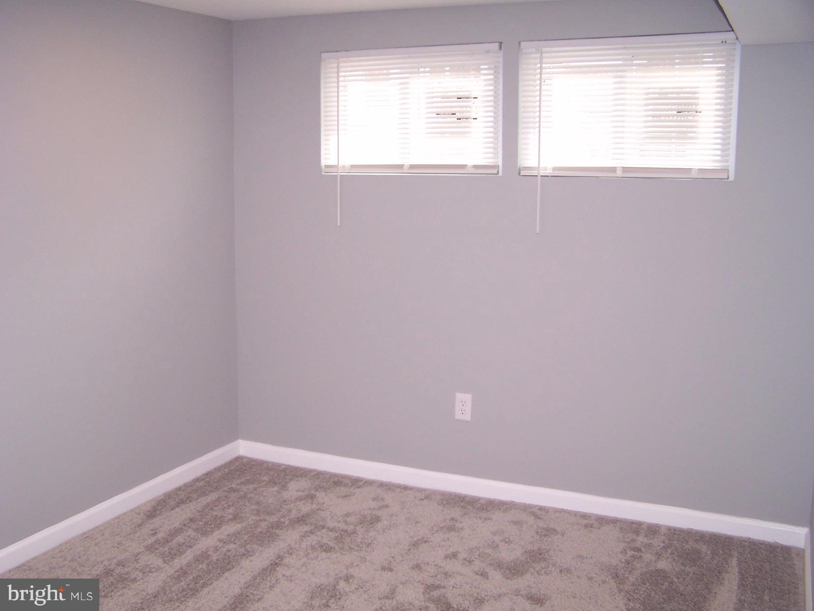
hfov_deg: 49.0
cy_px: 306
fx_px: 894
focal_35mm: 38
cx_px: 407
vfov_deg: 37.7
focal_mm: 6.3
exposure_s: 1/60
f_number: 2.8
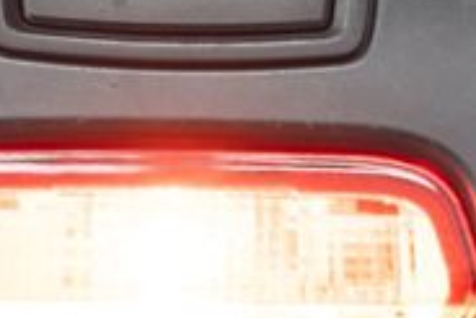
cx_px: 181
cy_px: -43
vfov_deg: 9.3
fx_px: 1932
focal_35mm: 146
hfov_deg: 14.0
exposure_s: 1/50
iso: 500
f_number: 3.2
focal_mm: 28
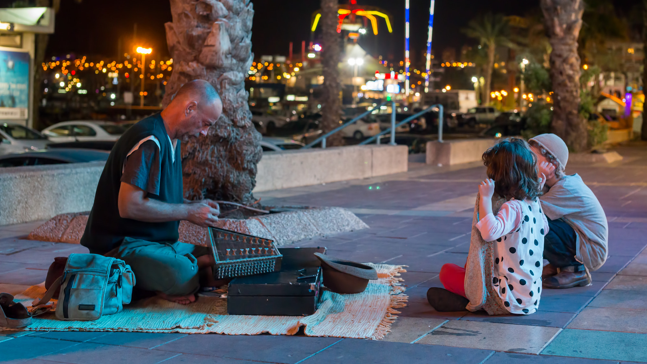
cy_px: 156
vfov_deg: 22.6
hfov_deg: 39.2
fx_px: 909
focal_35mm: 53
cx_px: 322
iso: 3200
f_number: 4
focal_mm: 50
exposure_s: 1/60
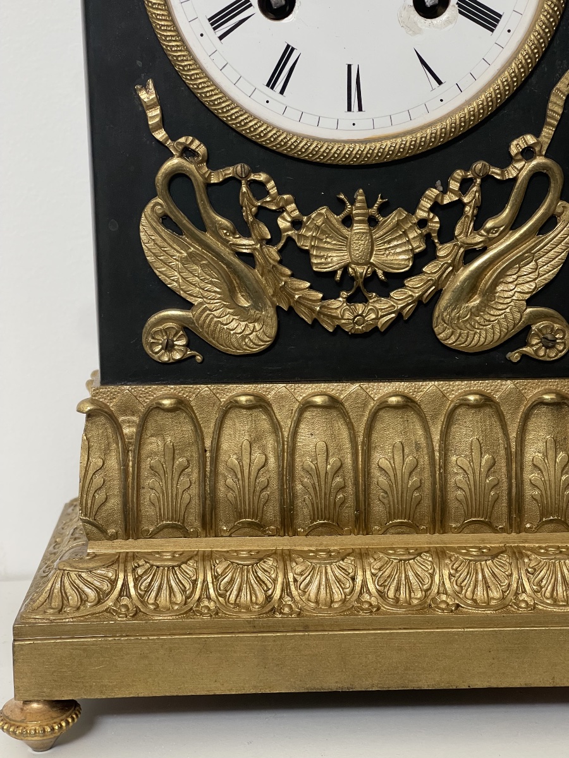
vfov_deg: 30.3
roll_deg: +1.5
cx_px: 284
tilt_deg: -10.6
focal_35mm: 64
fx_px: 1403
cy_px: 379
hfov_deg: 22.9
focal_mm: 7.5
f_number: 2.2
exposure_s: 1/99
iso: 200
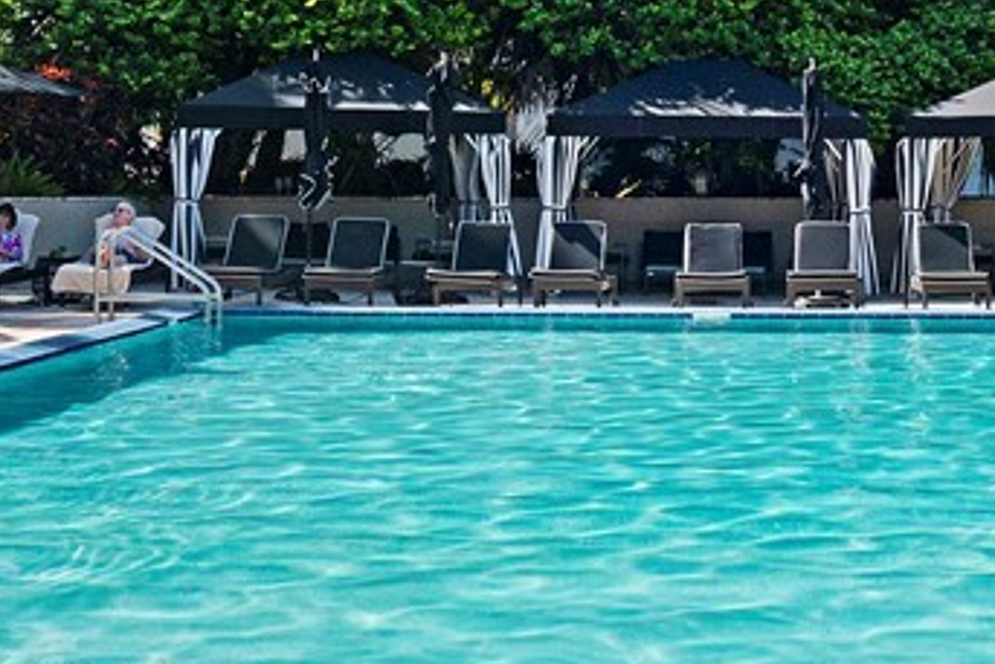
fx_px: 2184
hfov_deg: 25.3
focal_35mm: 79
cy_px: 188
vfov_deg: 17.2
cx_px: 757
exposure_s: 1/1000
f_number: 8
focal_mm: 16
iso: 400
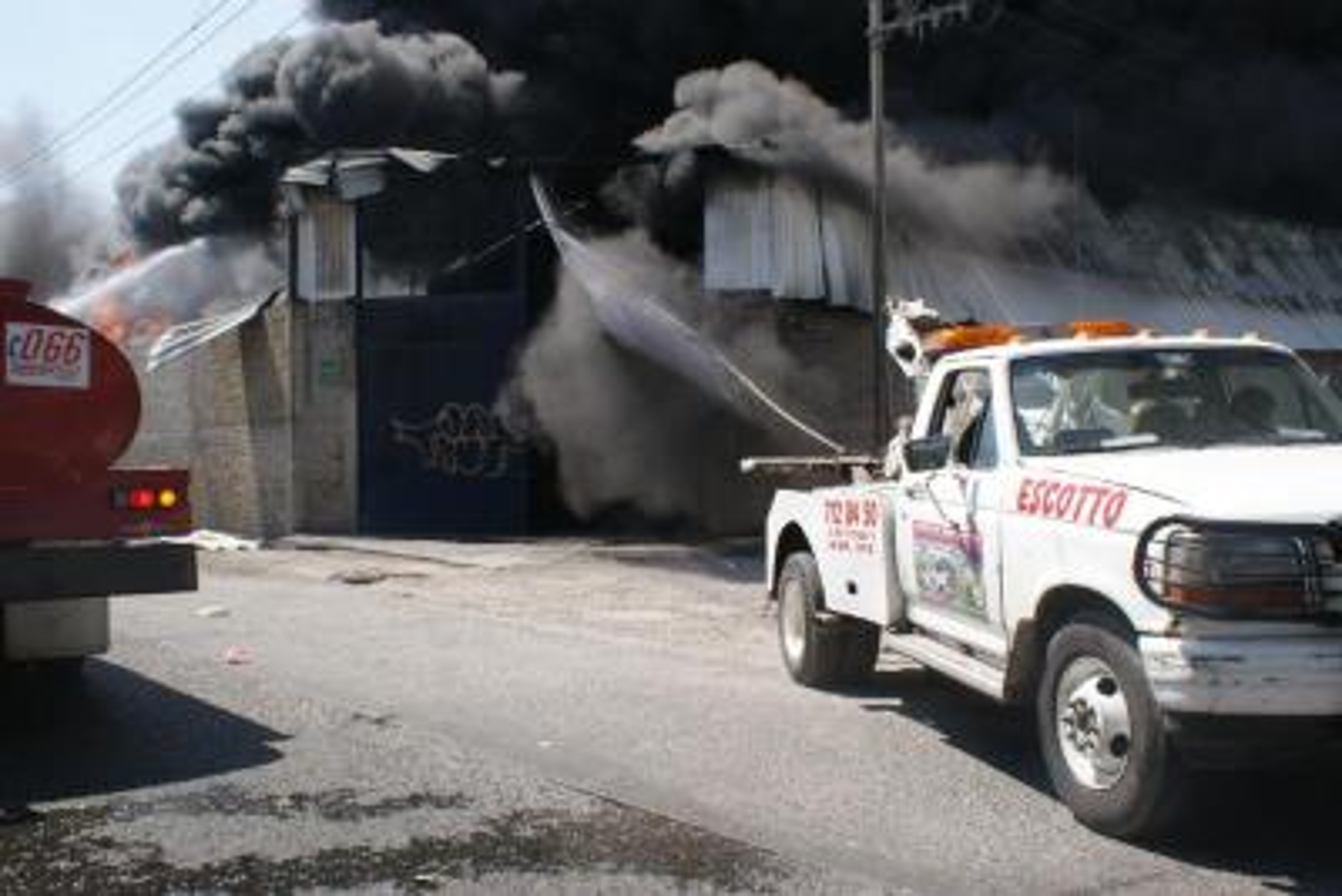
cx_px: 671
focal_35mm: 33
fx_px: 1231
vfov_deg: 40.0
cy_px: 448
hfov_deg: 57.2
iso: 100
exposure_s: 1/160
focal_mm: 22
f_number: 10
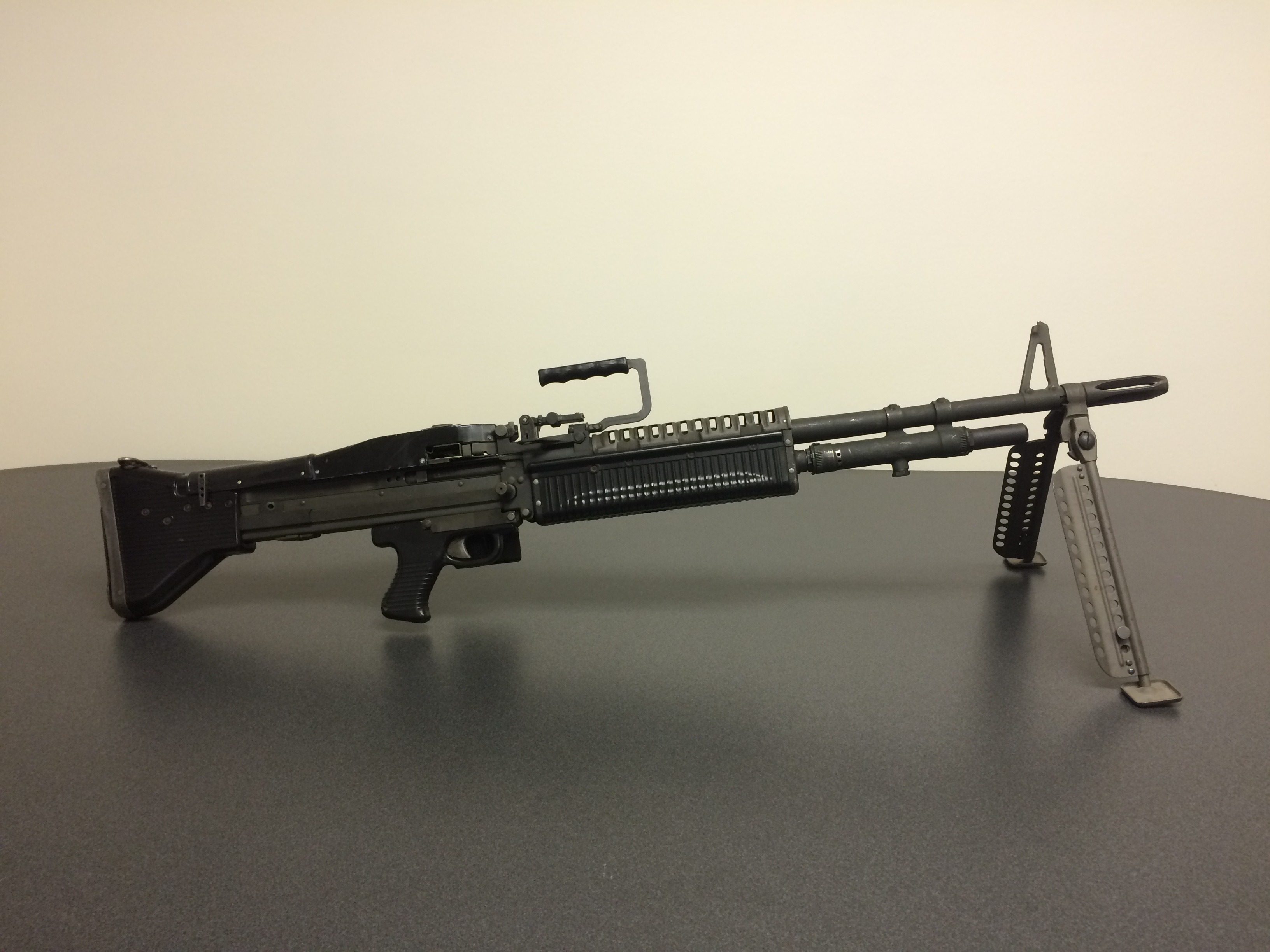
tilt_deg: -17.3
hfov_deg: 61.7
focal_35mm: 29
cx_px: 635
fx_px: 1064
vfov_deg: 48.2
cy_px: 476
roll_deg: -1.6
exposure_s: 1/30
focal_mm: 4.15
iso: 100
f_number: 2.2
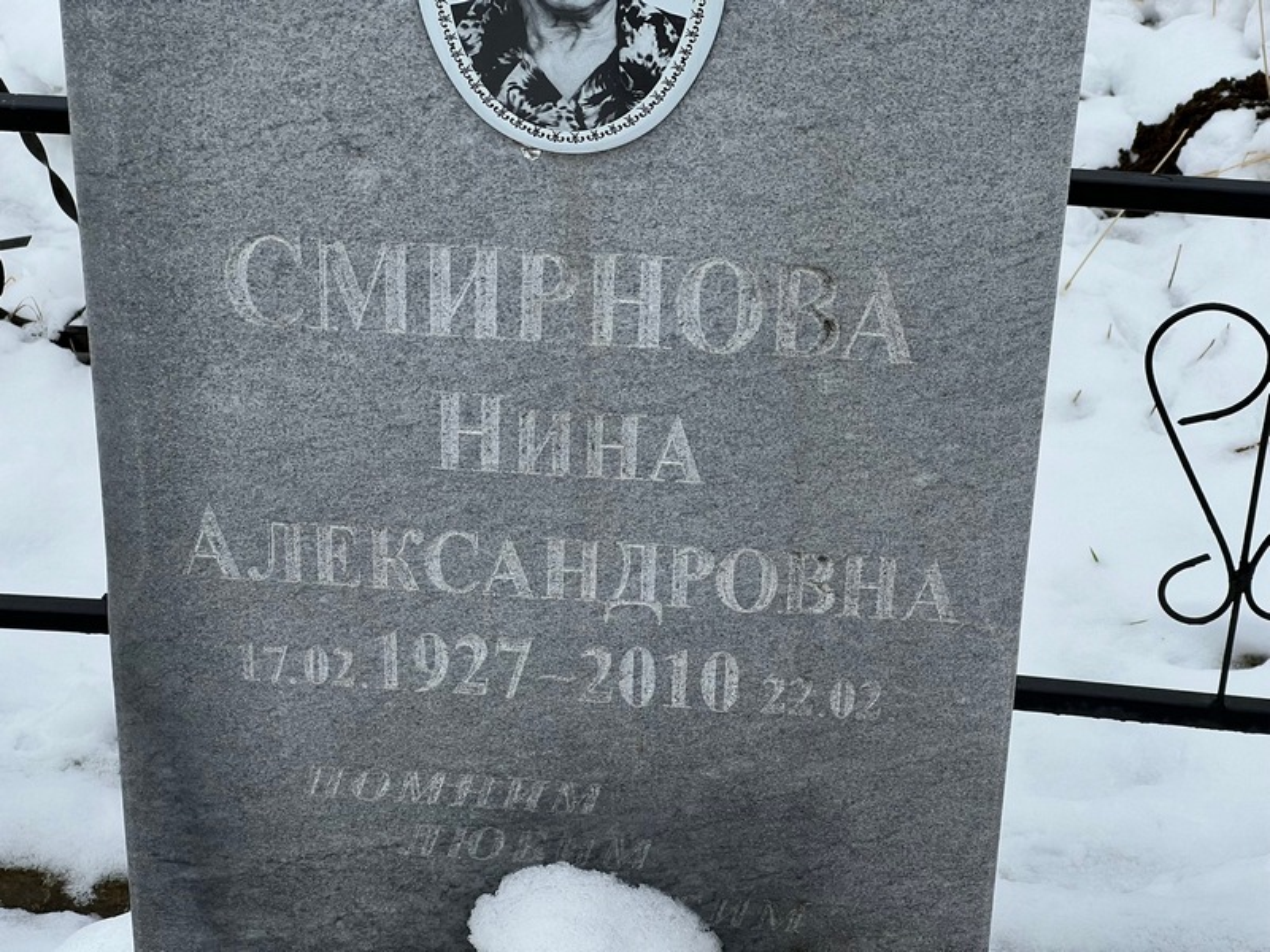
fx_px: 2825
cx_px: 635
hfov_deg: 25.3
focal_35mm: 77
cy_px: 476
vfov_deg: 19.1
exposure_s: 1/99
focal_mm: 9
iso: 64
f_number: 2.8
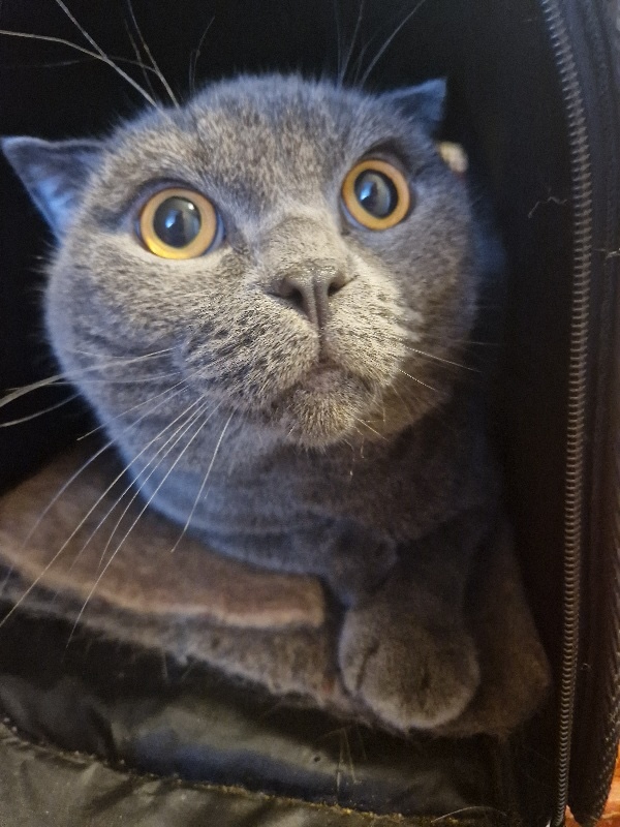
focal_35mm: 23
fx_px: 549
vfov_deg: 73.9
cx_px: 310
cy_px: 414
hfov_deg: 58.9
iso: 1000
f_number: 1.8
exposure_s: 1/25
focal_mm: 5.4
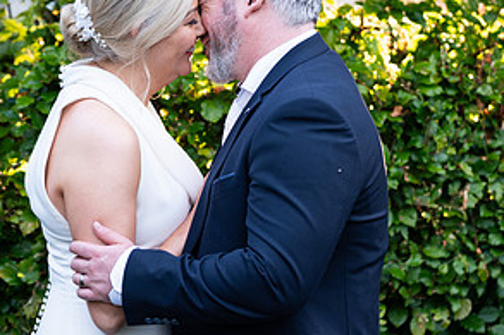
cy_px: 118
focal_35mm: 103
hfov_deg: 19.8
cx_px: 230
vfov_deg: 13.3
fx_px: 1441
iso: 500
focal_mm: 52
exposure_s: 1/200
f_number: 2.8
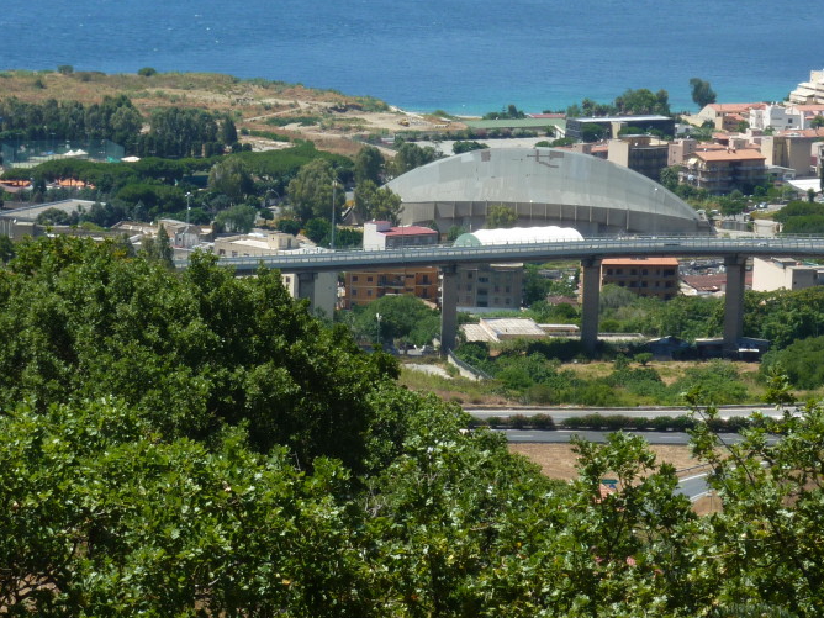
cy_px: 174
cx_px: 451
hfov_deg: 14.3
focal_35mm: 138
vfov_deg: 10.7
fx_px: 3285
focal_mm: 14.7
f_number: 4.3
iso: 80
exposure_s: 1/400
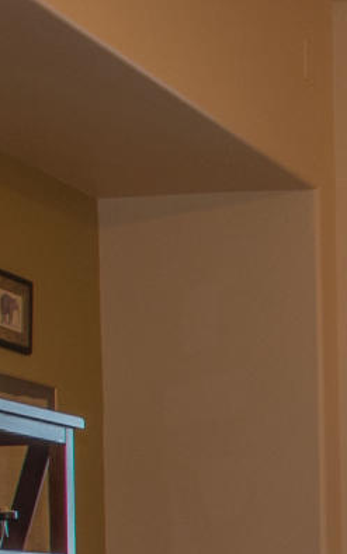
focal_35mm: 128
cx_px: 825
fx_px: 1934
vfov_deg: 15.9
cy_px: 616
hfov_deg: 9.2
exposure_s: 1/30
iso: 100
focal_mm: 11
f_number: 9
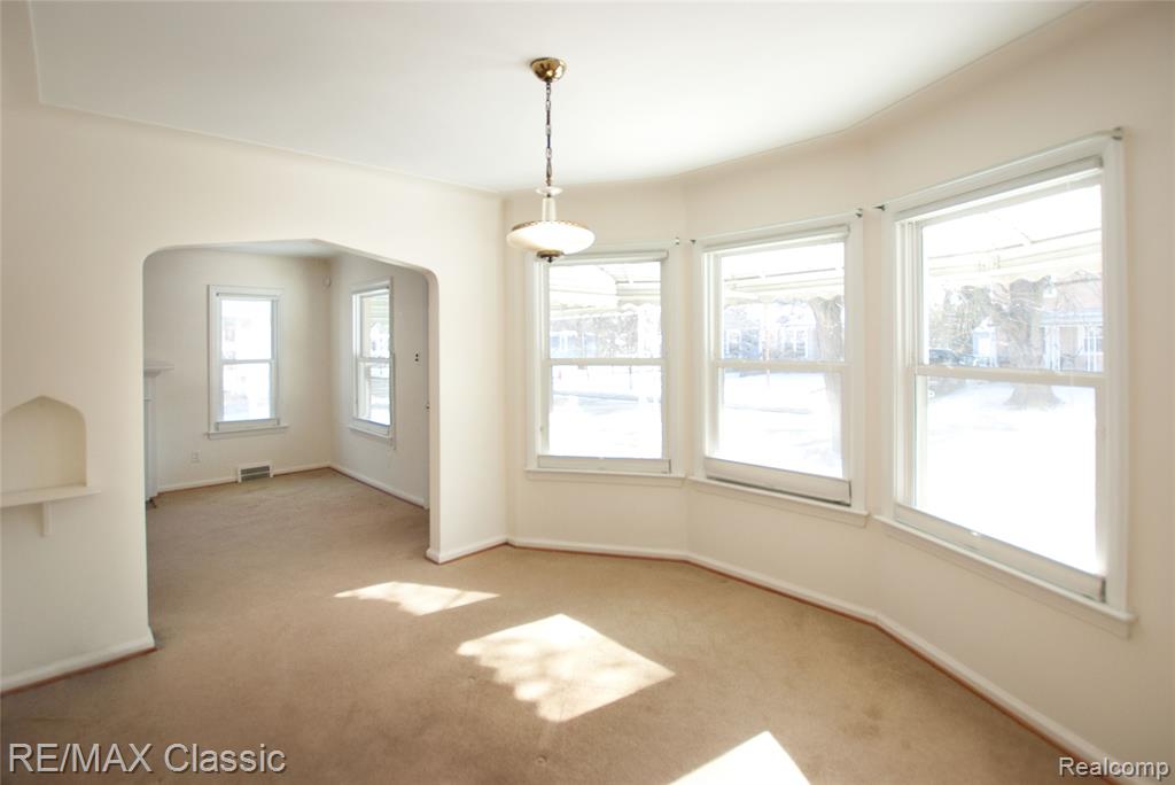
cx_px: 588
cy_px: 392
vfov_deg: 77.4
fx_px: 490
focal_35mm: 15
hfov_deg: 100.4
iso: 320
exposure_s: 1/200
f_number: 3.5
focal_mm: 10
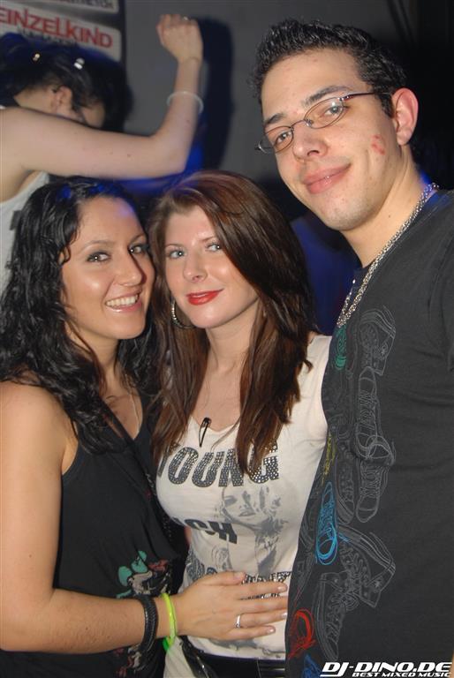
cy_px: 339
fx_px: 679
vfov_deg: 53.1
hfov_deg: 37.0
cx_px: 227
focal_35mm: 36
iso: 200
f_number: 5.6
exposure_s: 1/3
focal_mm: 24
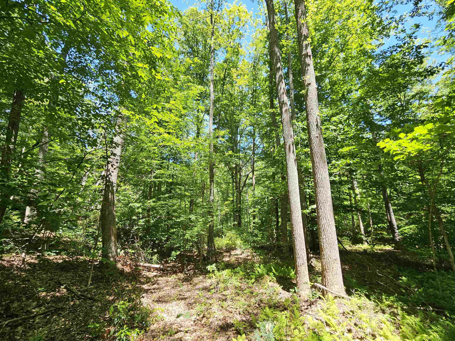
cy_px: 170
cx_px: 237
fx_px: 184
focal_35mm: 14
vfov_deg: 85.7
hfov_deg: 102.0
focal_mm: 2.2
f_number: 2.2
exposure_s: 1/309
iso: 50
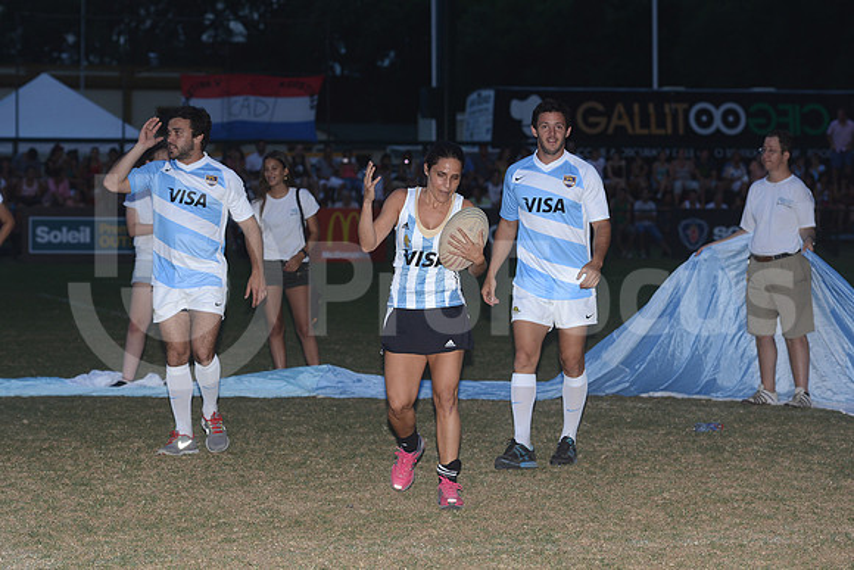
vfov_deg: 14.9
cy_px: 285
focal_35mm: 92
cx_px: 427
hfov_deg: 22.1
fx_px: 2183
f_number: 4.5
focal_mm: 92
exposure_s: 1/160
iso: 400
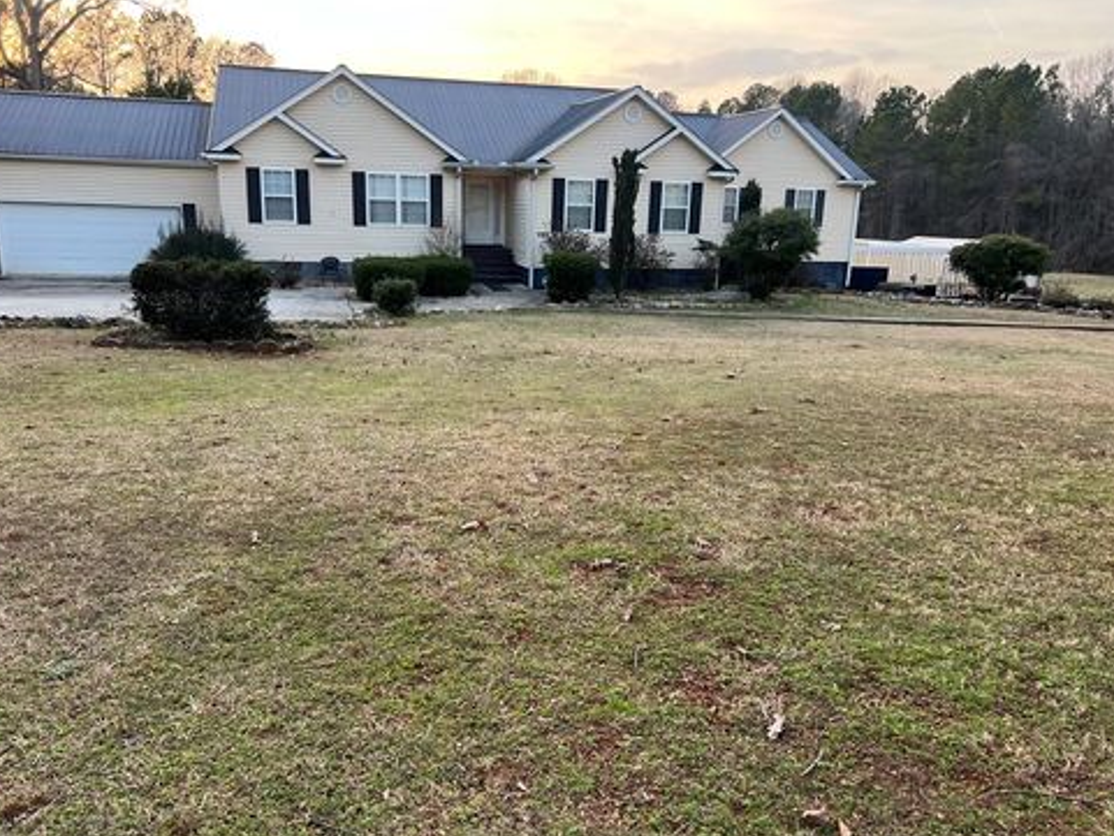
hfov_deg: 65.3
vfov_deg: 51.4
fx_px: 869
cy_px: 409
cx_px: 544
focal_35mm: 27
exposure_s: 1/176
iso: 50
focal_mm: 5.7
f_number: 1.5
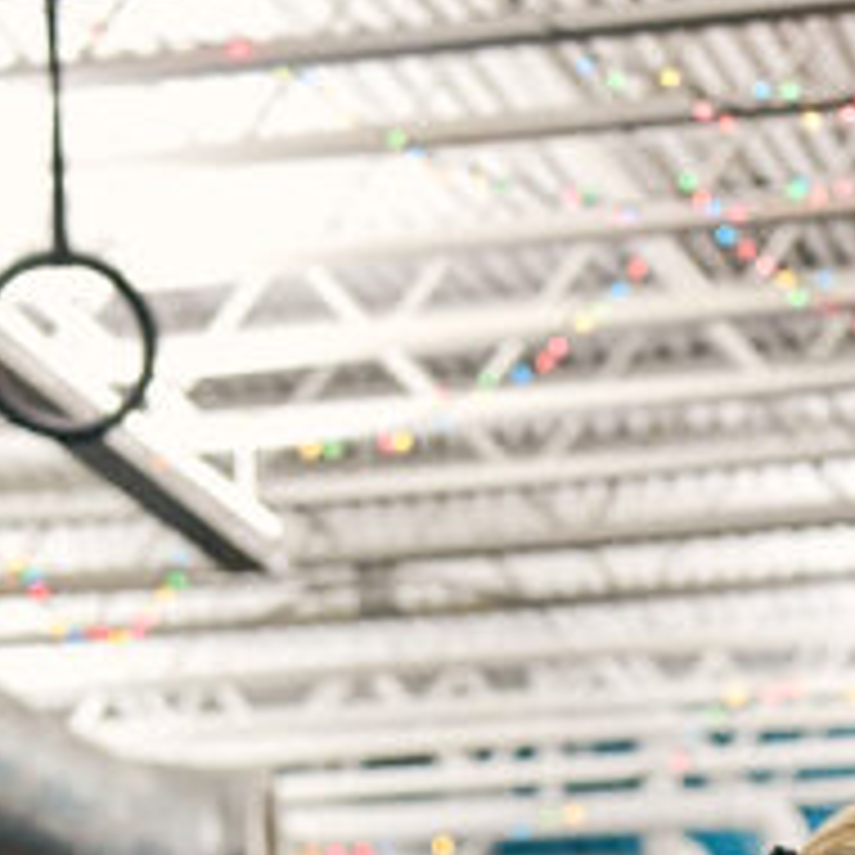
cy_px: 1706
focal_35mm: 206
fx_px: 5757
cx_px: 457
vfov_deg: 8.1
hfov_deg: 8.5
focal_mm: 45
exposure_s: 1/160
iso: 1600
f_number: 2.8
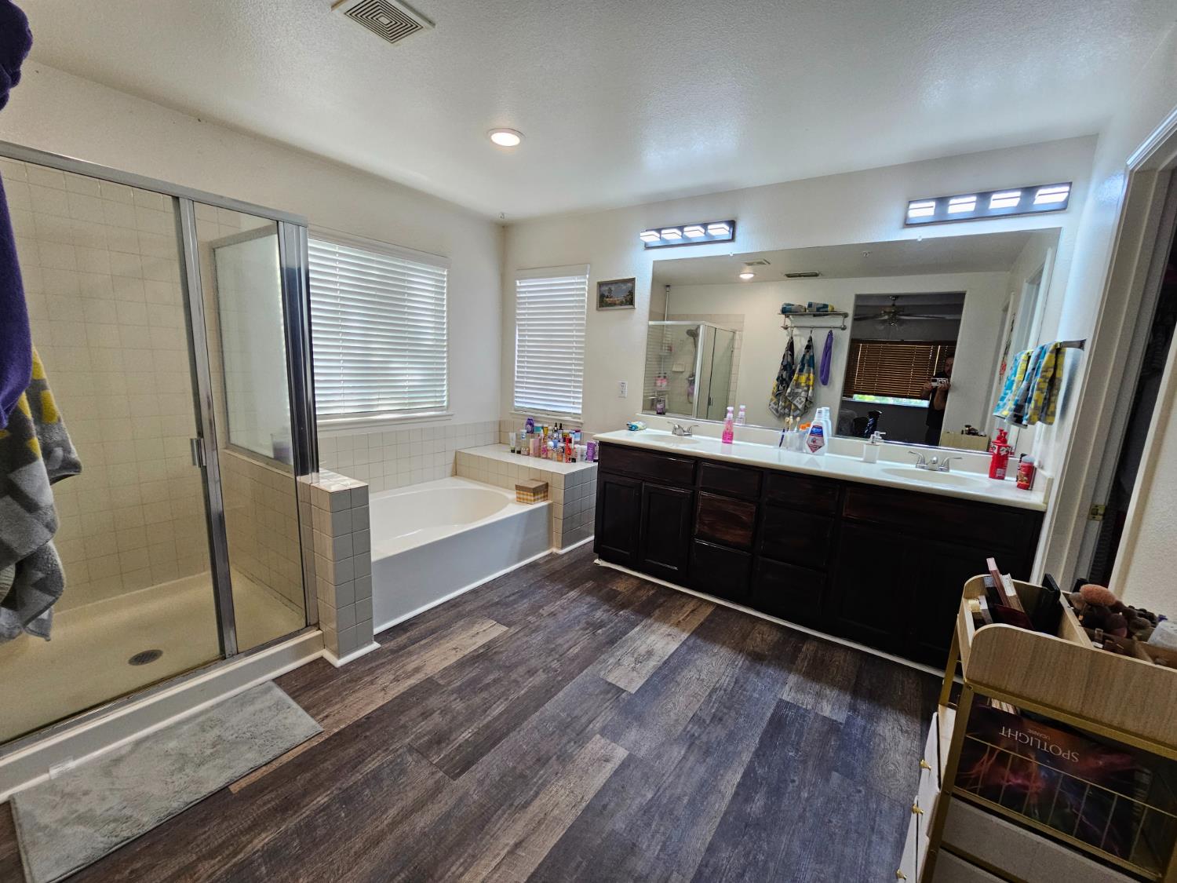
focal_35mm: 13
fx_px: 442
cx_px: 588
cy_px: 442
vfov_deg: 89.9
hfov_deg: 106.2
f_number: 2.2
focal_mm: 2.2
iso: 100
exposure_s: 1/60
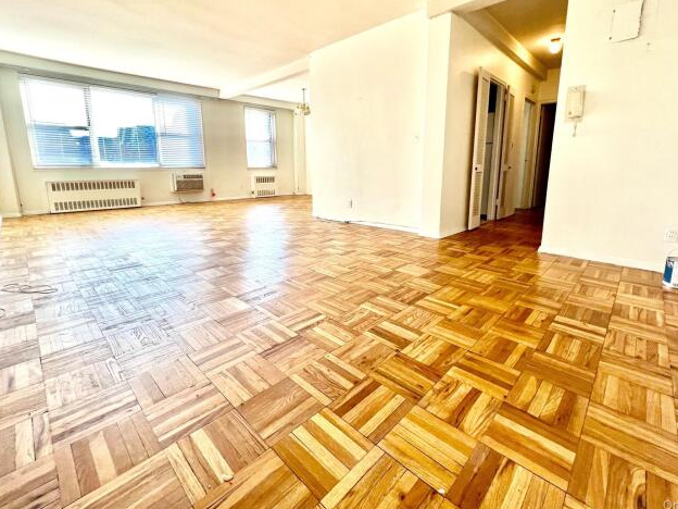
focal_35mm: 15
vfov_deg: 81.3
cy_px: 221
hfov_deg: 98.1
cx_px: 351
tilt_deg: -10.6
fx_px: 294
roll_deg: +0.1
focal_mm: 1.57
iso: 64
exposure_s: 1/99
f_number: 1.8
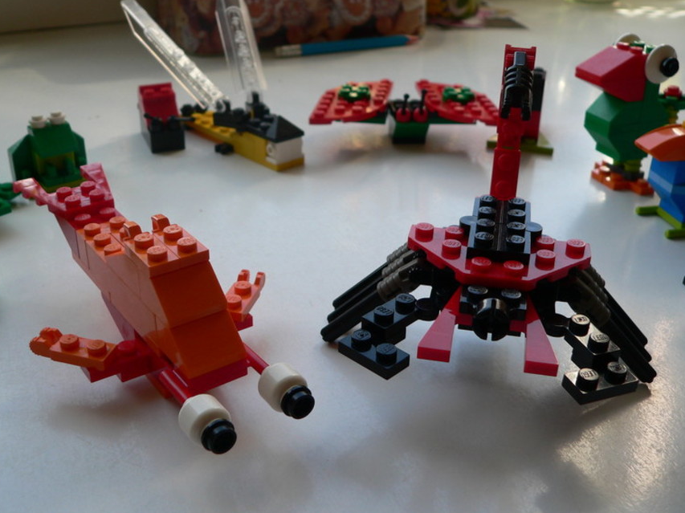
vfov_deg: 37.7
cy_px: 256
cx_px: 336
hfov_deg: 49.0
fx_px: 752
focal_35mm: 38
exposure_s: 1/125
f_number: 3.3
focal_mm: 6
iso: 80
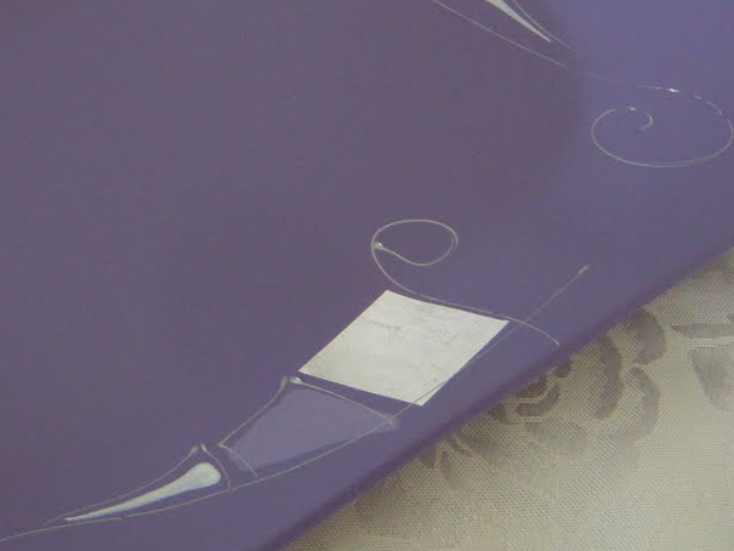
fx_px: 1569
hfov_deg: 25.8
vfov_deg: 19.8
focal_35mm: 74
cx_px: 141
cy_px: 148
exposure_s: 1/58.2
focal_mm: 4.7
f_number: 2.8
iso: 227
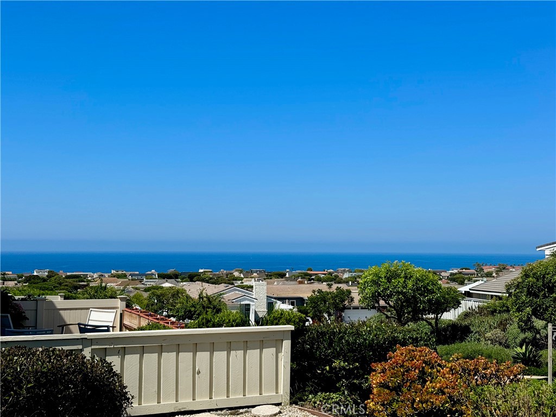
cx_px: 278
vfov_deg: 30.3
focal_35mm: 48
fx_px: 771
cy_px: 208
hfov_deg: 39.7
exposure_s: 1/7092
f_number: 1.78
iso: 64
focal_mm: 6.76
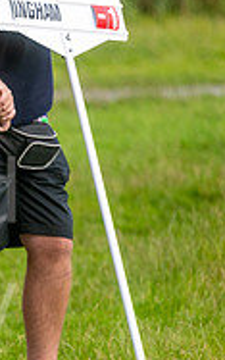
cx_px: -229
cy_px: 209
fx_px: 9294
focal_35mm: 948
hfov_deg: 1.4
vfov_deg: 2.2
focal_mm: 300
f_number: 4
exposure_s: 1/640
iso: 200
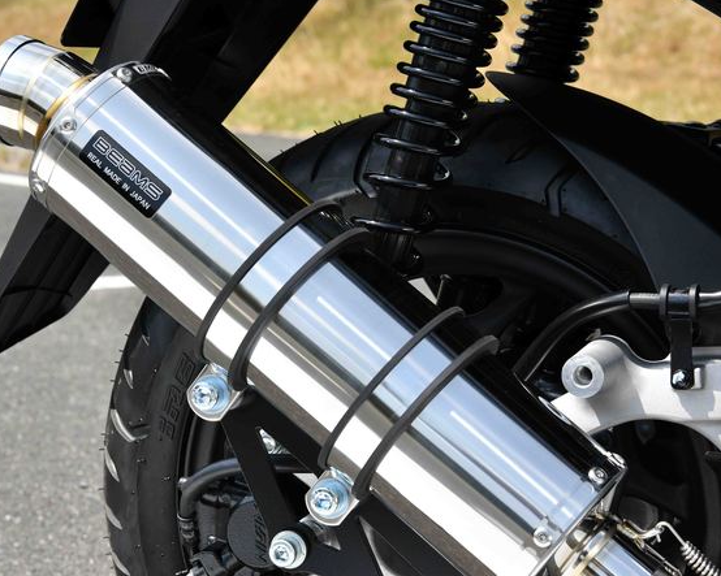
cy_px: 319
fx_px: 1792
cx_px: 401
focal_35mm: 84
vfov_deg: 18.3
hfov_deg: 22.7
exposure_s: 1/1250
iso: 1000
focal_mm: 62
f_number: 13
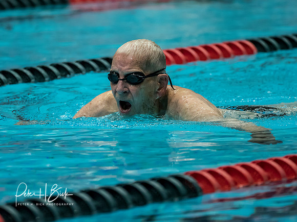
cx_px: 107
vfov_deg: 2.8
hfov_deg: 3.7
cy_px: 86
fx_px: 4591
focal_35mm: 535
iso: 2500
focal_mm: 200
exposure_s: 1/1000
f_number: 2.8
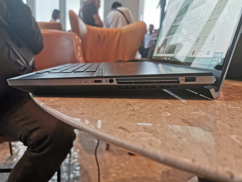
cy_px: 91
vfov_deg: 51.4
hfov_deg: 65.3
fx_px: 189
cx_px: 121
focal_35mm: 27
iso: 80
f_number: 1.6
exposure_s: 1/100
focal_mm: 5.56
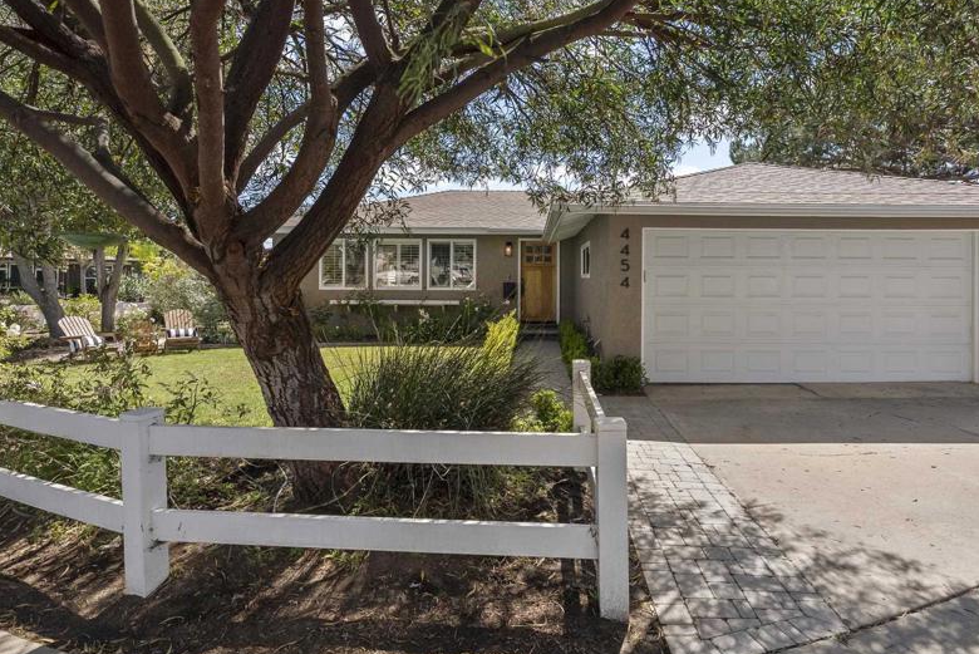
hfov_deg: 80.9
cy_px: 274
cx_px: 540
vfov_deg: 59.2
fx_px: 571
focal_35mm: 21
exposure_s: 1/160
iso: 500
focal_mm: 16
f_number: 8
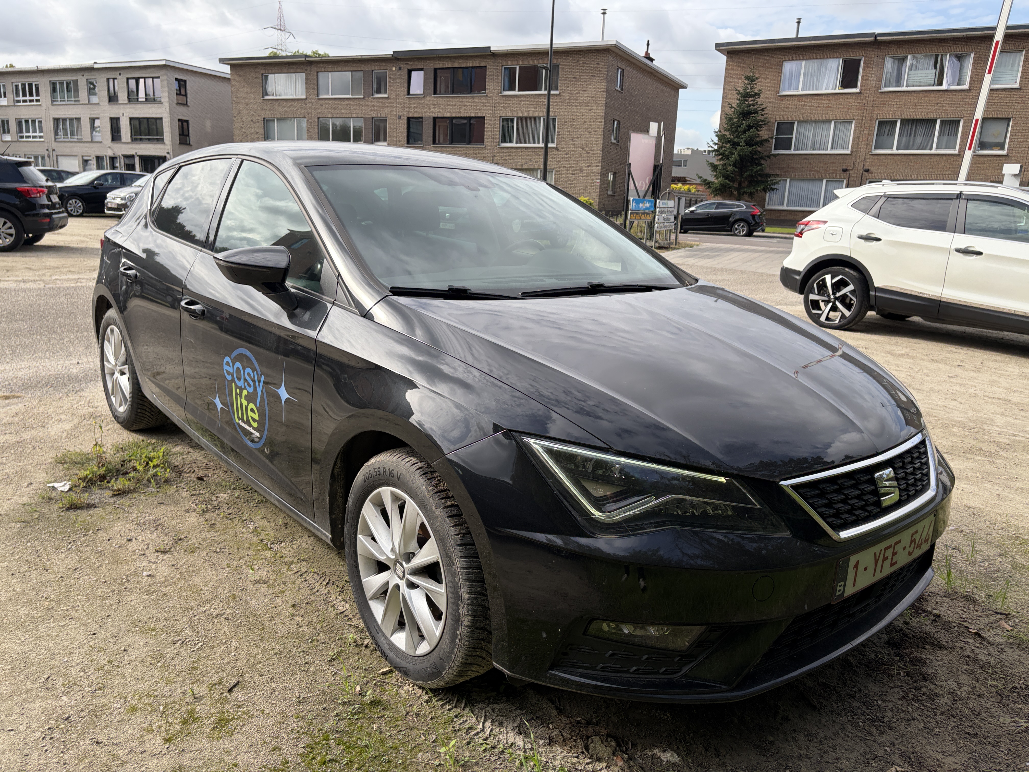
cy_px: 386
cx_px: 514
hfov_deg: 67.3
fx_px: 773
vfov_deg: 53.1
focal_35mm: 26
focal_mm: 5.96
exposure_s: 1/1217
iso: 50
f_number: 1.6
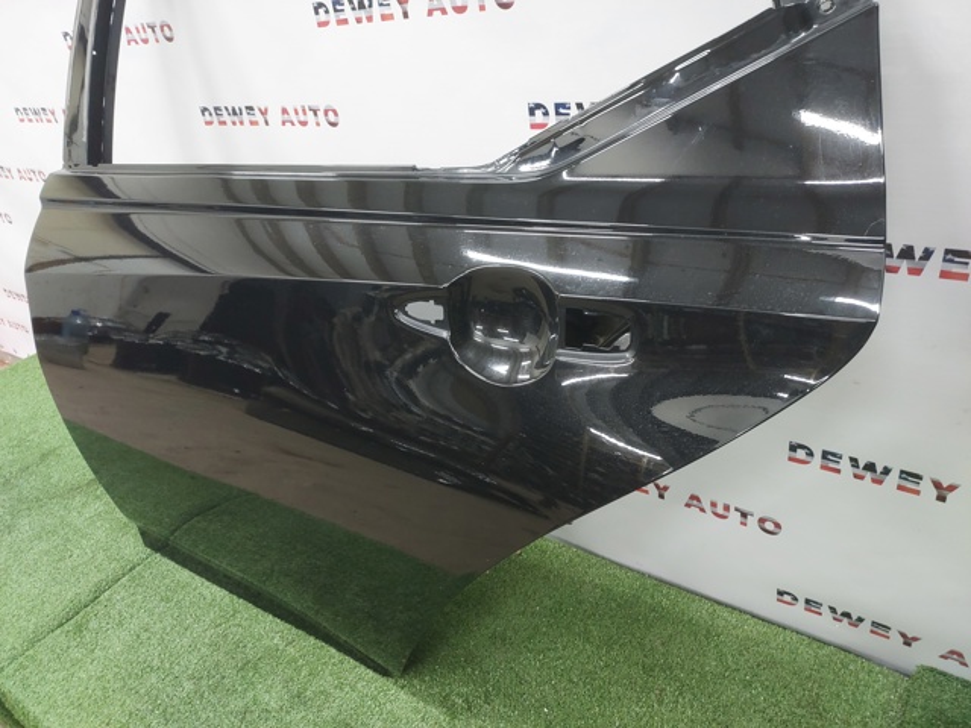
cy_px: 364
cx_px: 486
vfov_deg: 49.7
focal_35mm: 28
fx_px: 785
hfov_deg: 63.4
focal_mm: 5.32
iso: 400
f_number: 1.8
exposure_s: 1/30
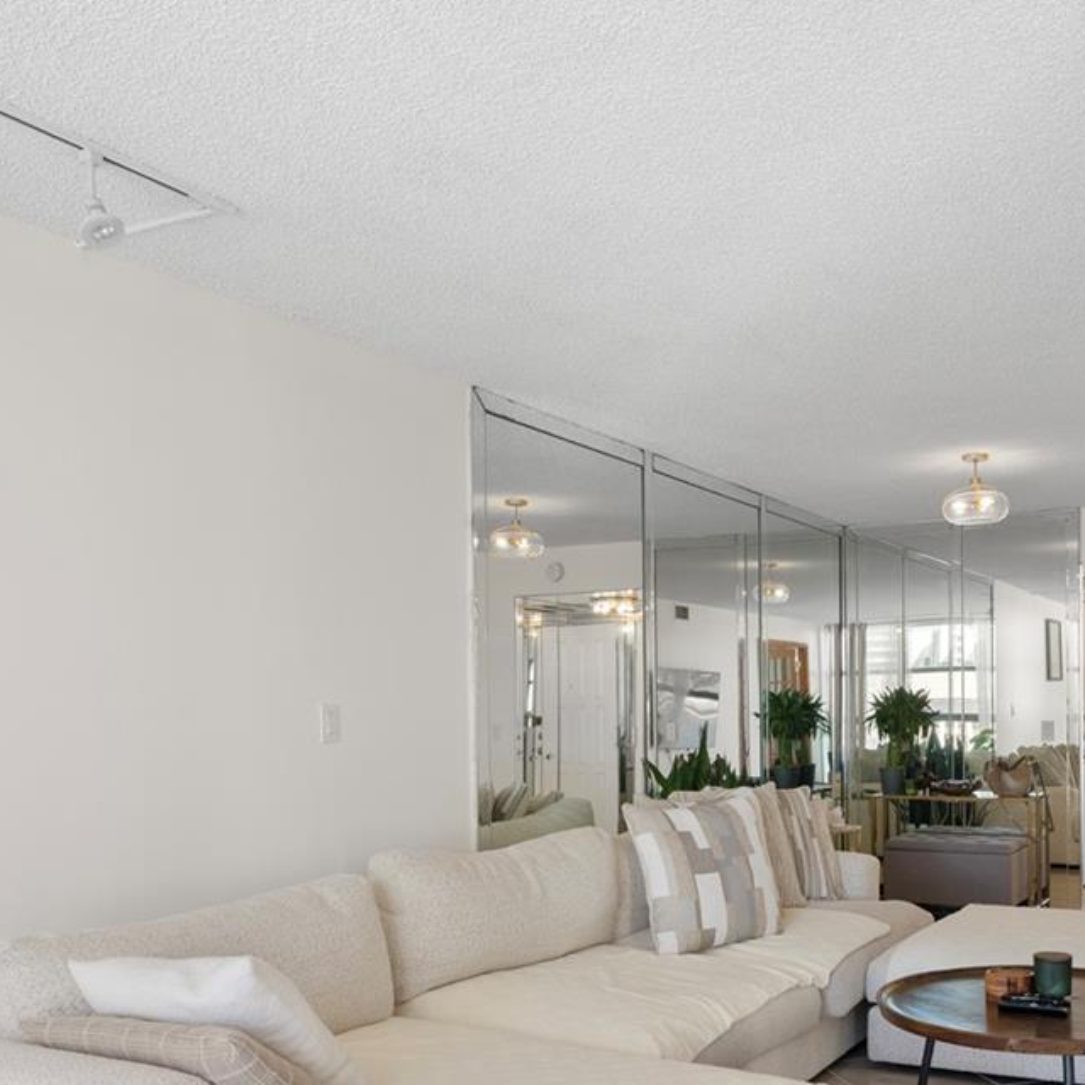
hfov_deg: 47.4
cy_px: 688
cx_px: 754
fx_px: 1206
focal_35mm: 34
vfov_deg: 47.9
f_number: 8
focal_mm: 16
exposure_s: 1/20
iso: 200
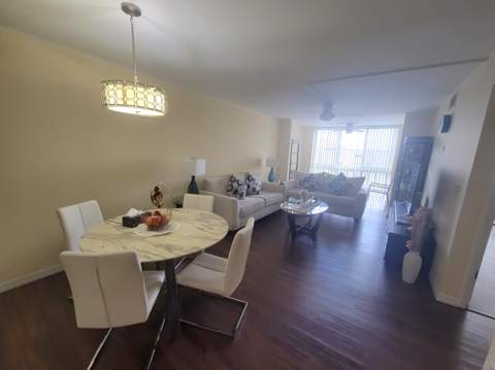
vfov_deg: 89.8
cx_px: 248
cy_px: 185
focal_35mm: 13
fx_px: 186
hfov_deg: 106.2
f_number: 2.2
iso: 80
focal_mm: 2.2
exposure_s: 1/60.2
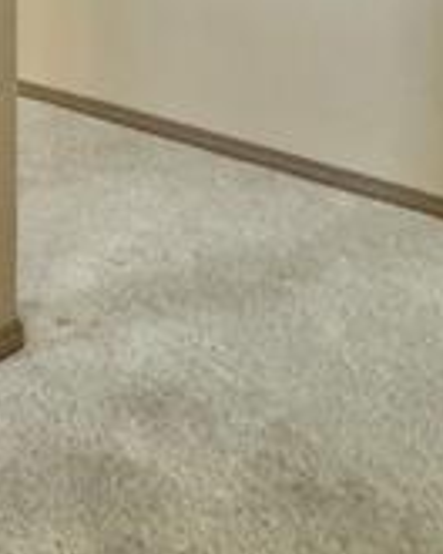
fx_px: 869
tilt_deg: -3.6
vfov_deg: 30.0
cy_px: -116
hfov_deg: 23.2
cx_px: -218
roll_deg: +1.1
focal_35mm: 53
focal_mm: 2.22
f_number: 2.2
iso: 800
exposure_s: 1/60
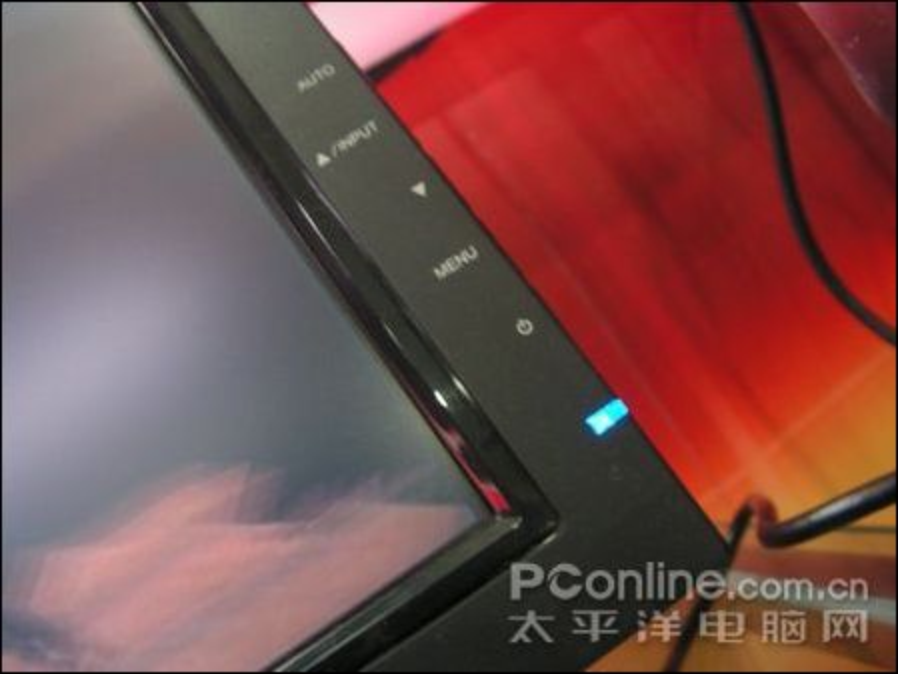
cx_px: 449
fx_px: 934
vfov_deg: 39.7
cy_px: 337
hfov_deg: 51.3
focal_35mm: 36
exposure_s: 1/3
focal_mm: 6
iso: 200
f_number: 3.2
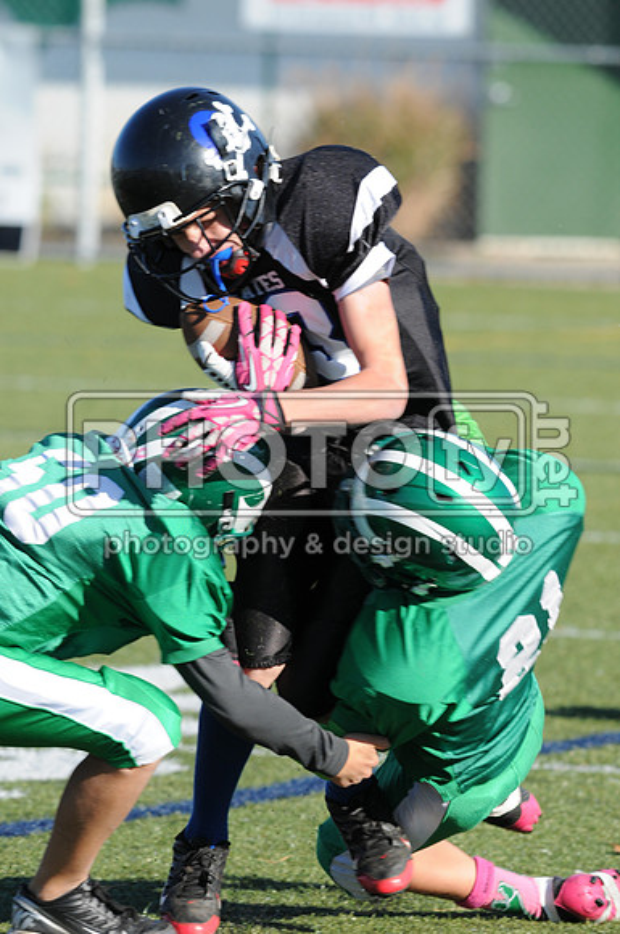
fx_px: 11659
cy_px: 467
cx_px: 310
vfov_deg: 4.6
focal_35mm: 450
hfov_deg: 3.0
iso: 200
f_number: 7.1
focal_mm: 300
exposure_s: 1/500
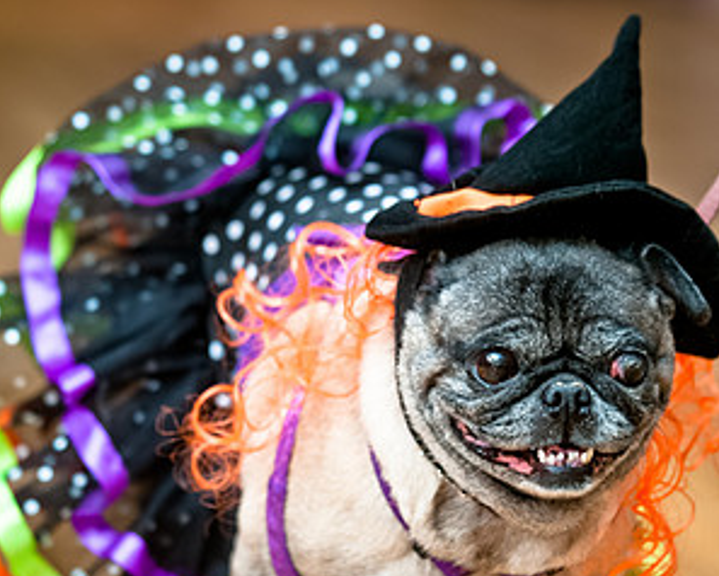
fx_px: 5898
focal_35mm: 277
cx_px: 360
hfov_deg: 7.0
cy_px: 283
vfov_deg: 5.6
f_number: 2.8
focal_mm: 130
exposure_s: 1/200
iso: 200
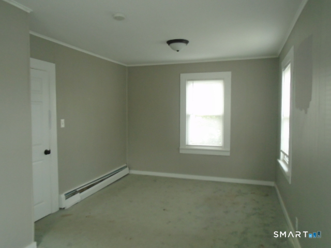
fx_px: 249
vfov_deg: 53.1
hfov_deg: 67.3
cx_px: 166
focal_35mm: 26
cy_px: 124
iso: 200
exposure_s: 1/30
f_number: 3.2
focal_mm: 4.6
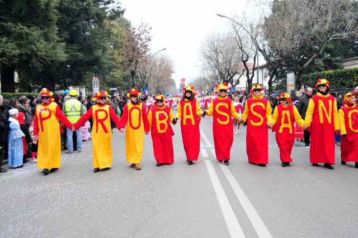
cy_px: 119
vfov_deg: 36.8
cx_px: 179
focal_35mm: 36
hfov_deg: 53.2
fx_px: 358
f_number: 3.2
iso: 500
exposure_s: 1/500
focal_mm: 24
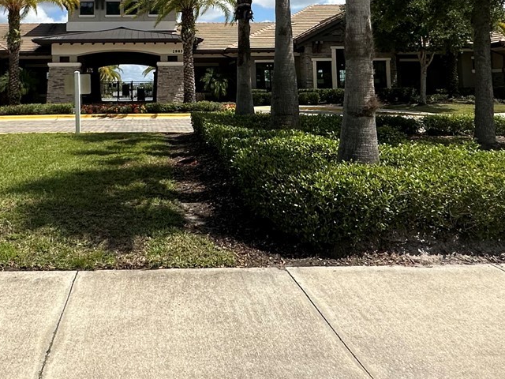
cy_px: 47
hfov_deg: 51.3
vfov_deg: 38.3
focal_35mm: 35
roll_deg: +0.0
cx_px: 155
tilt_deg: +3.1
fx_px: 511
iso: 50
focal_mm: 2.22
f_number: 2.2
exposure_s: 1/2353
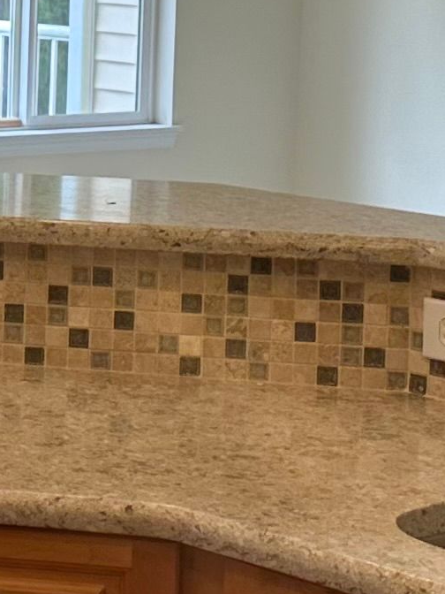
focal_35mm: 144
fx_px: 2468
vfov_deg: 13.5
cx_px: -485
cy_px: 24
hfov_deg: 9.5
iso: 64
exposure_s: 1/120
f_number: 1.78
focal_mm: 6.86
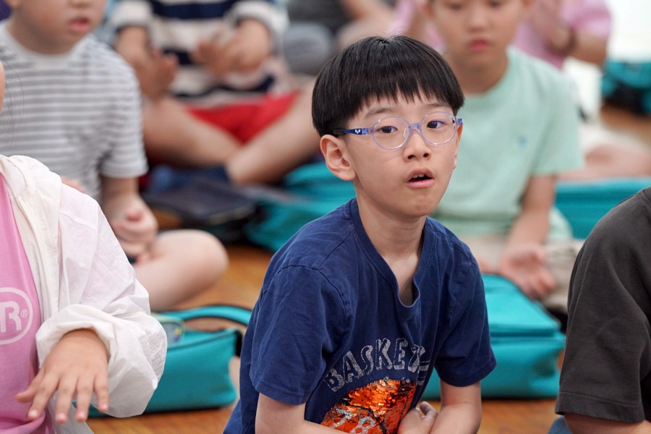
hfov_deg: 10.3
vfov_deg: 6.9
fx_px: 3616
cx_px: 326
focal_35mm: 200
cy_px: 217
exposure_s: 1/250
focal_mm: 200
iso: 3200
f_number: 4
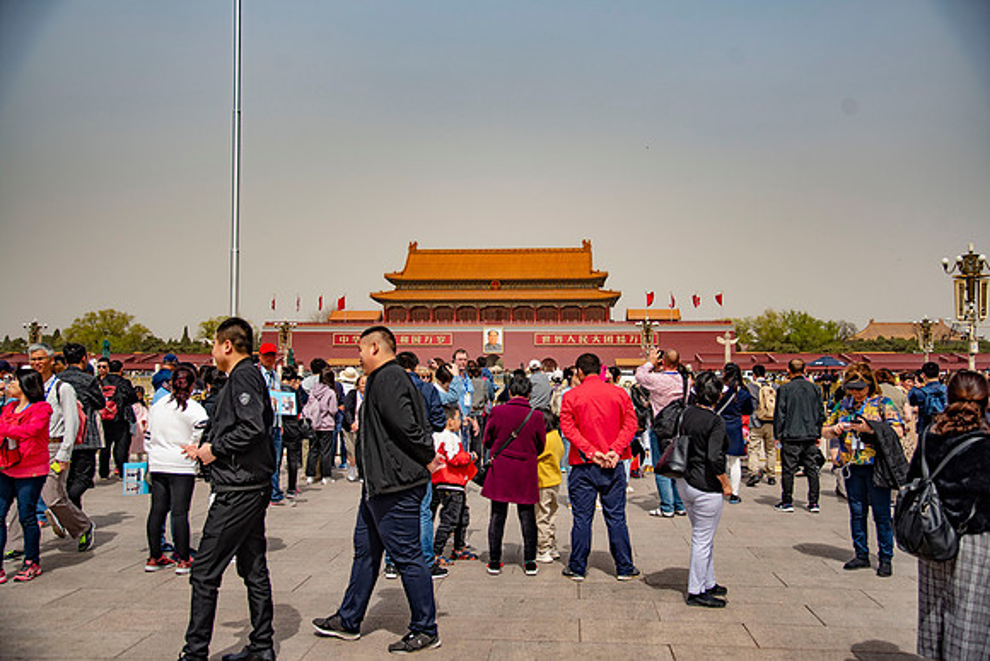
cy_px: 330
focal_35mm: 34
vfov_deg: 38.9
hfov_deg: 55.8
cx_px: 495
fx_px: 935
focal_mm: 34
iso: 100
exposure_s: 1/1250
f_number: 4
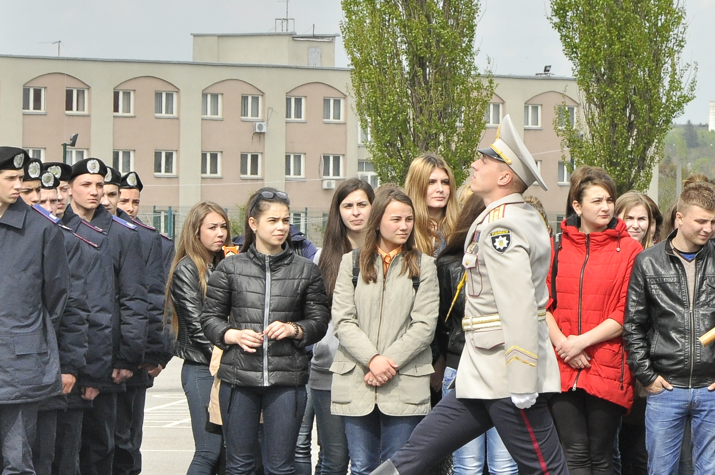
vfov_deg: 5.5
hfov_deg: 8.2
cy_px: 211
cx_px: 615
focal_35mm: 251
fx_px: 4981
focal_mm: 75
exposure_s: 1/1250
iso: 800
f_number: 9
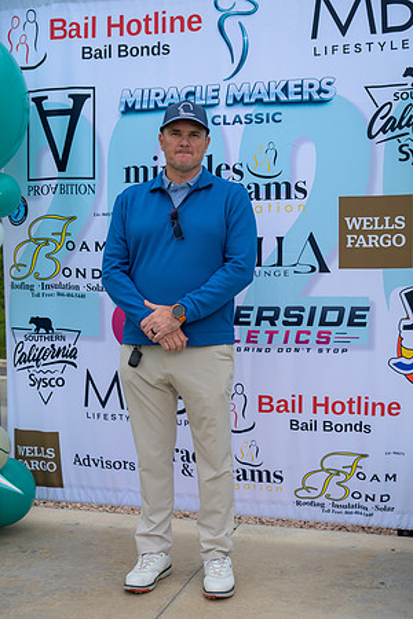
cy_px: 310
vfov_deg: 36.9
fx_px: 929
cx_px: 206
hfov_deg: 25.1
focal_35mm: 54
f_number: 4
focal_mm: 54
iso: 125
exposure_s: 1/200
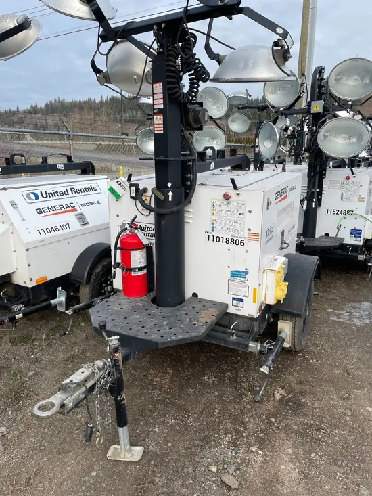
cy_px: 248
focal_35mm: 26
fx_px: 372
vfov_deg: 67.3
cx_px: 186
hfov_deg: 53.1
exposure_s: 1/1247
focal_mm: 4.2
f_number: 1.6
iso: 50
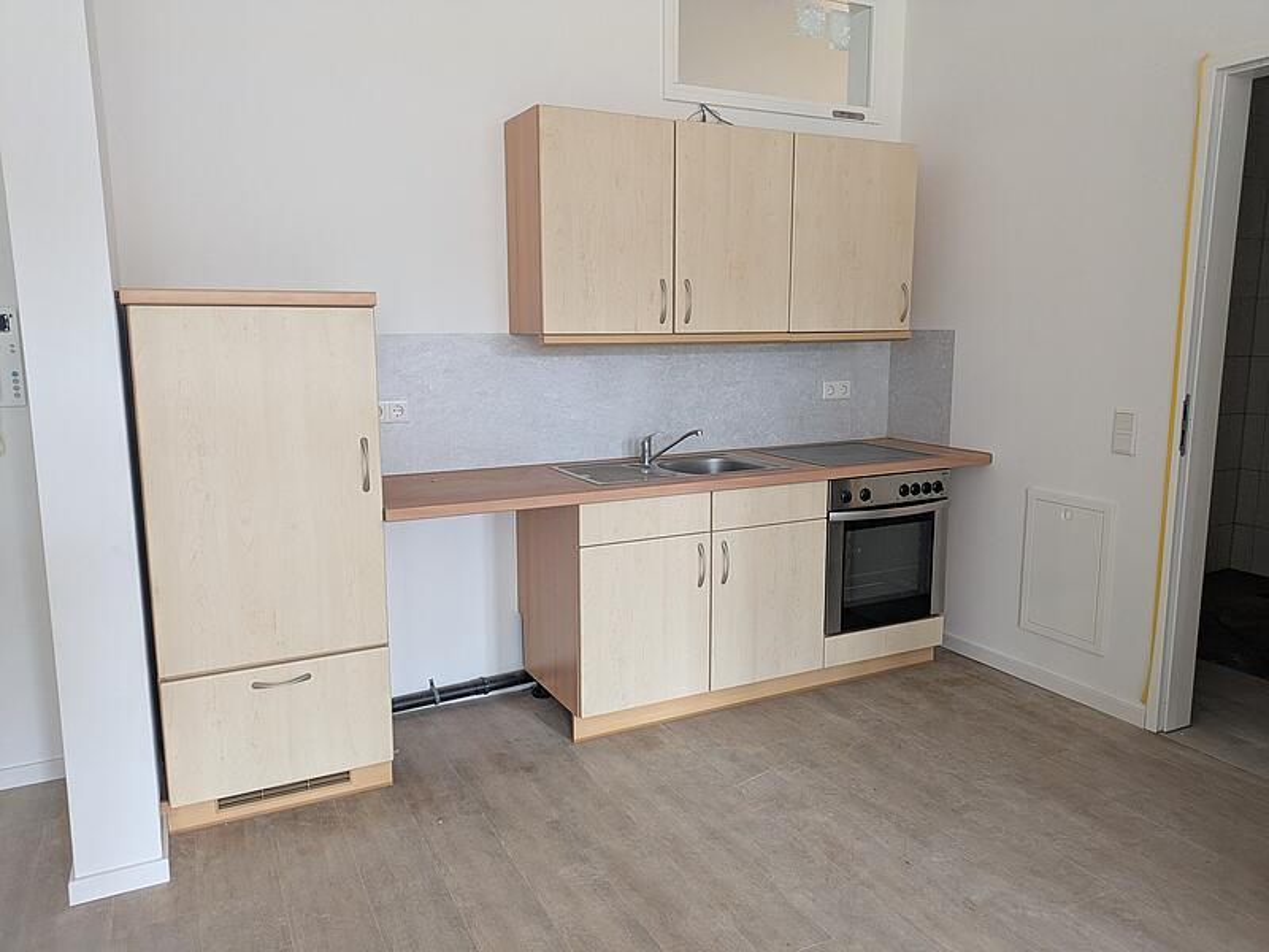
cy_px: 476
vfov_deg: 54.9
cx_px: 634
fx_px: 916
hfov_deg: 69.4
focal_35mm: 25
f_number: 1.89
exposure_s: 1/100
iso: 218
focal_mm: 5.43
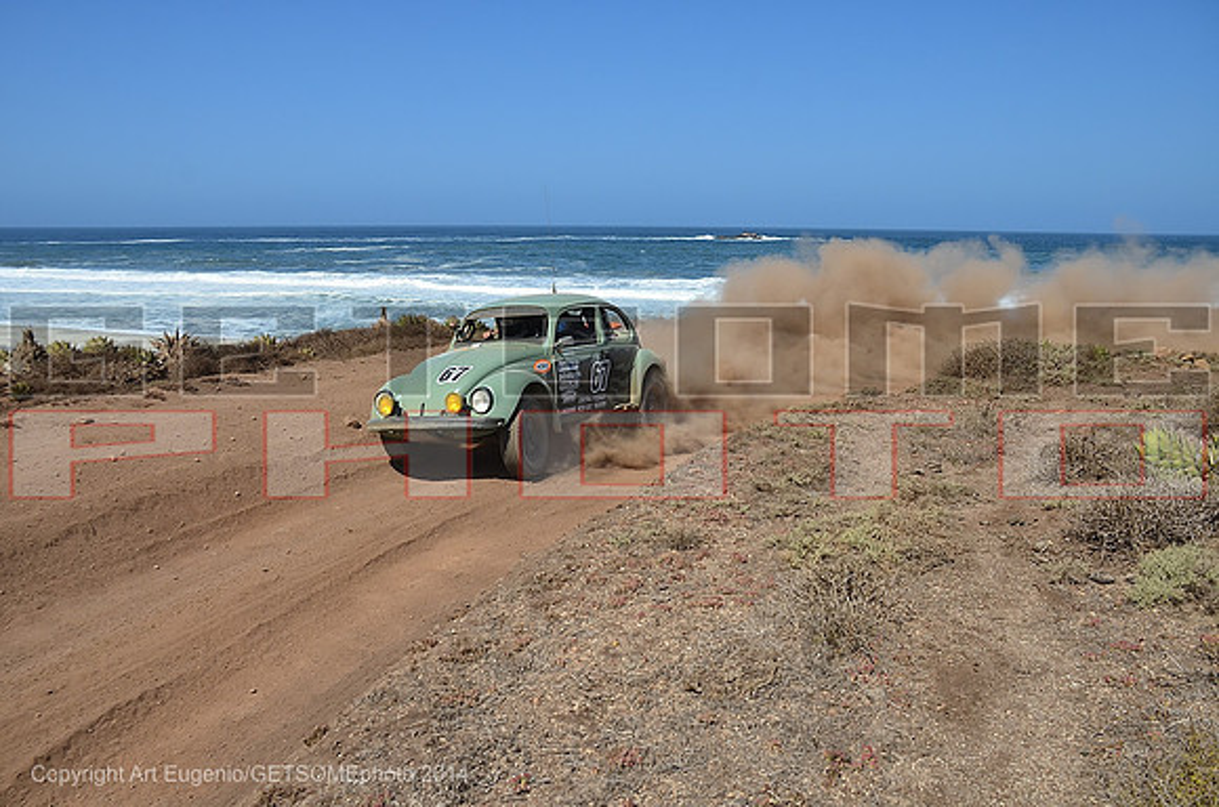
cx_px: 610
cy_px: 404
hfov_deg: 57.3
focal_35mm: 33
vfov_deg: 39.8
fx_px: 1115
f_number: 7.1
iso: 200
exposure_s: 1/800
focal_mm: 22
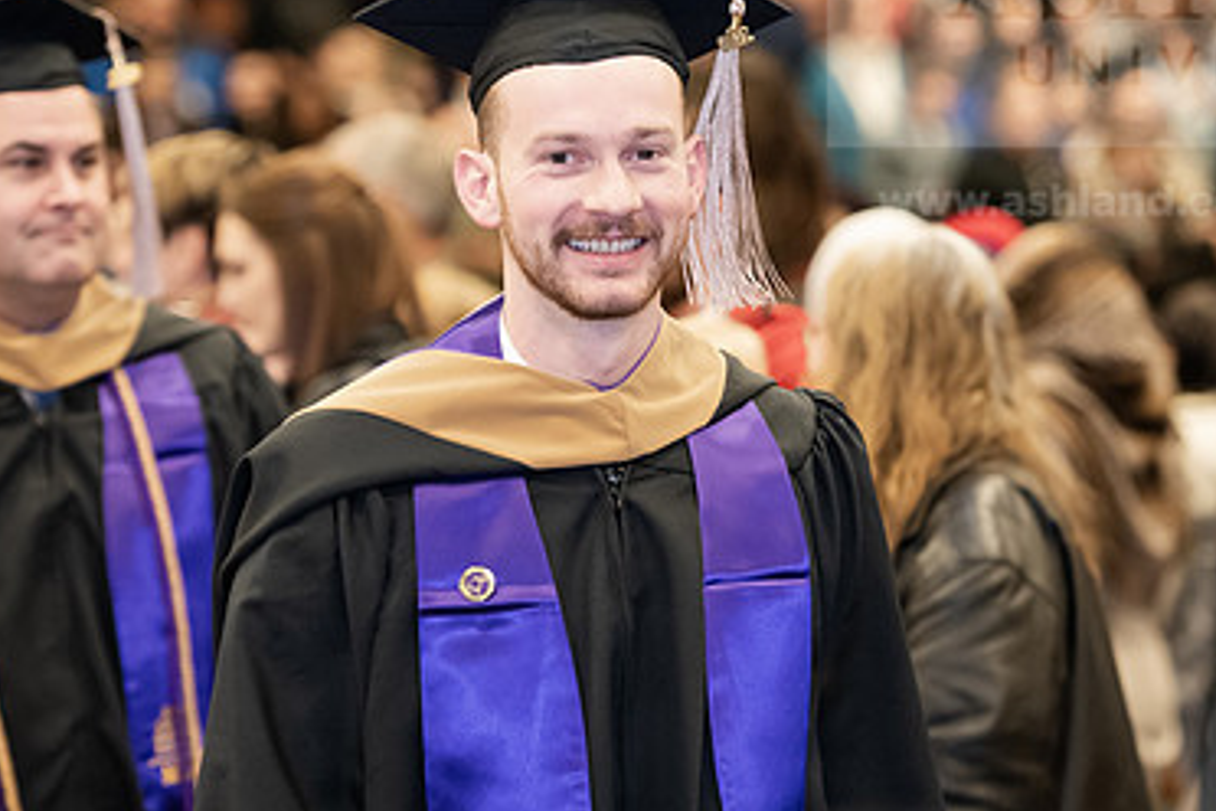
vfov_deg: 7.6
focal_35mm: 181
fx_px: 6113
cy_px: 270
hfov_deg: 11.4
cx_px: 729
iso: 2500
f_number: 3.2
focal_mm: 116
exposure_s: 1/200
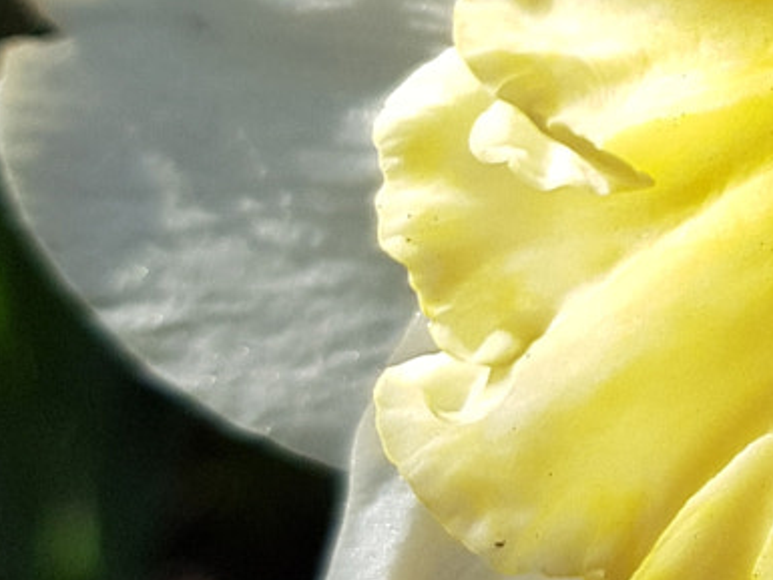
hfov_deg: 16.6
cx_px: 1146
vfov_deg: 13.7
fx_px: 2412
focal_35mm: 108
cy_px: 155
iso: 40
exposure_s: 1/1484
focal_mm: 4.2
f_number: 1.7
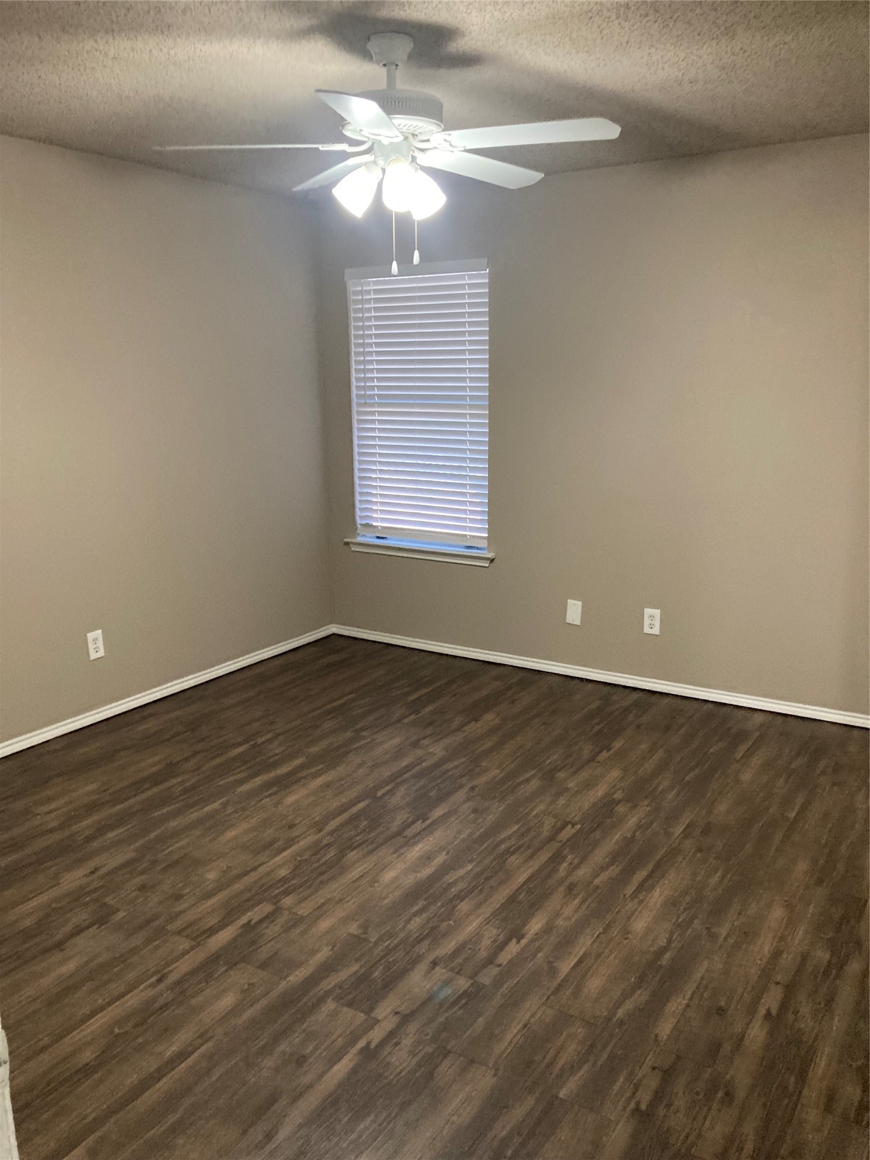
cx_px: 435
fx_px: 938
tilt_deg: -11.5
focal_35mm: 28
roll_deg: +0.5
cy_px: 580
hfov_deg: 49.7
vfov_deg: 63.4
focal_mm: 3.99
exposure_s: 1/40
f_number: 1.8
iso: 320
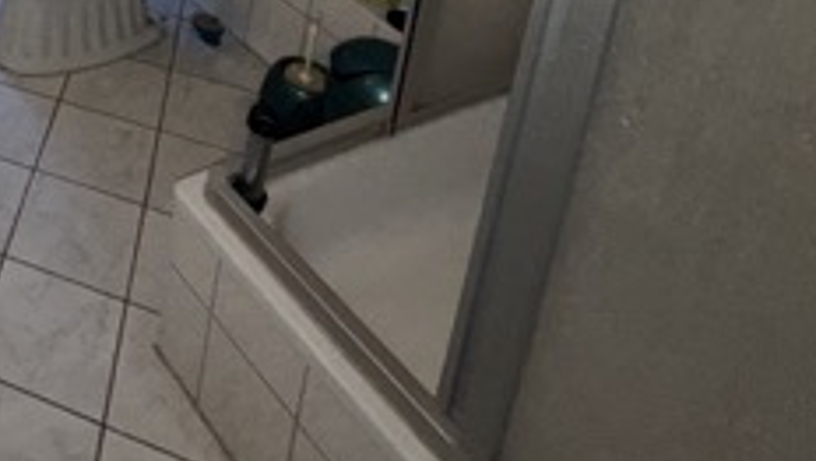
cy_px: -310
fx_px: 910
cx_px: -88
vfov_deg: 21.5
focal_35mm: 42
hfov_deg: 39.3
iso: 80
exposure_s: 1/81
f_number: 2.2
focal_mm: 2.22
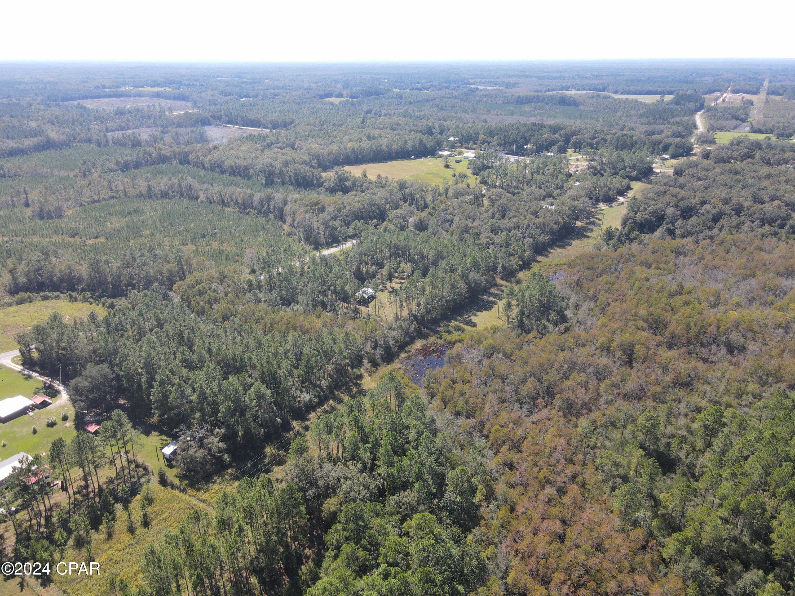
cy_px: 298
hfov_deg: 71.6
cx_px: 398
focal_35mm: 24
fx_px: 551
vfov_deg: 56.8
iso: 100
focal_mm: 4.5
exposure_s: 1/240
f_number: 2.8
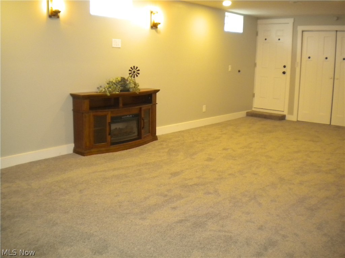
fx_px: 349
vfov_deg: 40.7
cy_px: 129
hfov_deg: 52.6
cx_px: 172
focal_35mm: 35
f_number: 3.1
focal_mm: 6.3
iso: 400
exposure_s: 1/30
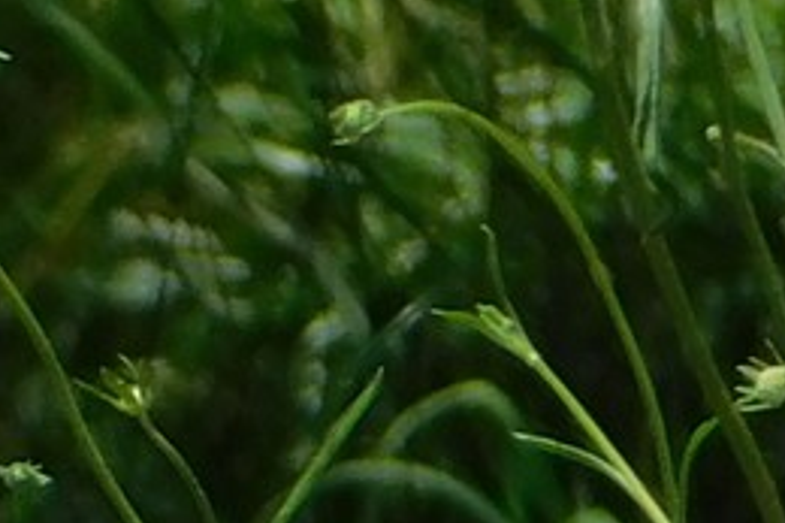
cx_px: 2461
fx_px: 65896
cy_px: 674
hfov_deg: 0.7
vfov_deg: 0.5
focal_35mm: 3024
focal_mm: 65.4
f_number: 5.8
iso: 125
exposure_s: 1/500
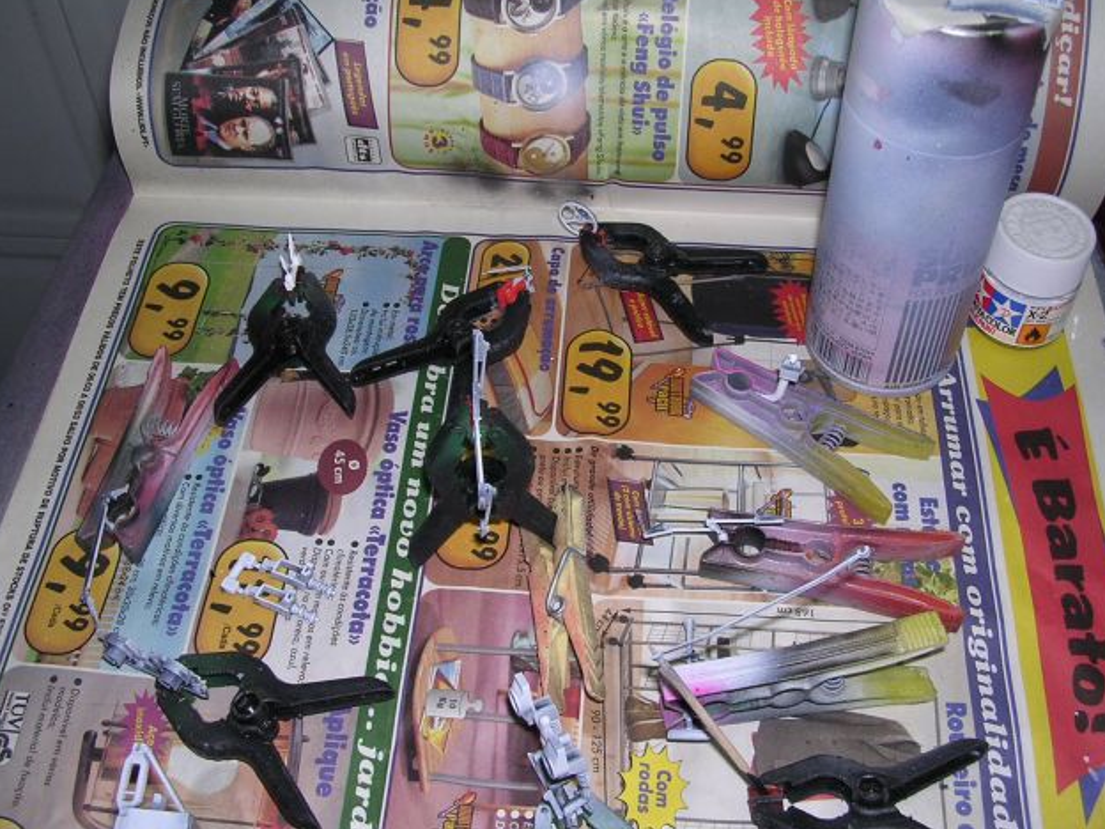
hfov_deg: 47.9
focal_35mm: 39
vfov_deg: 36.8
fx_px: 1245
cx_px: 551
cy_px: 406
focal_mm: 5.8
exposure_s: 1/60.1
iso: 100
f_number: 2.8
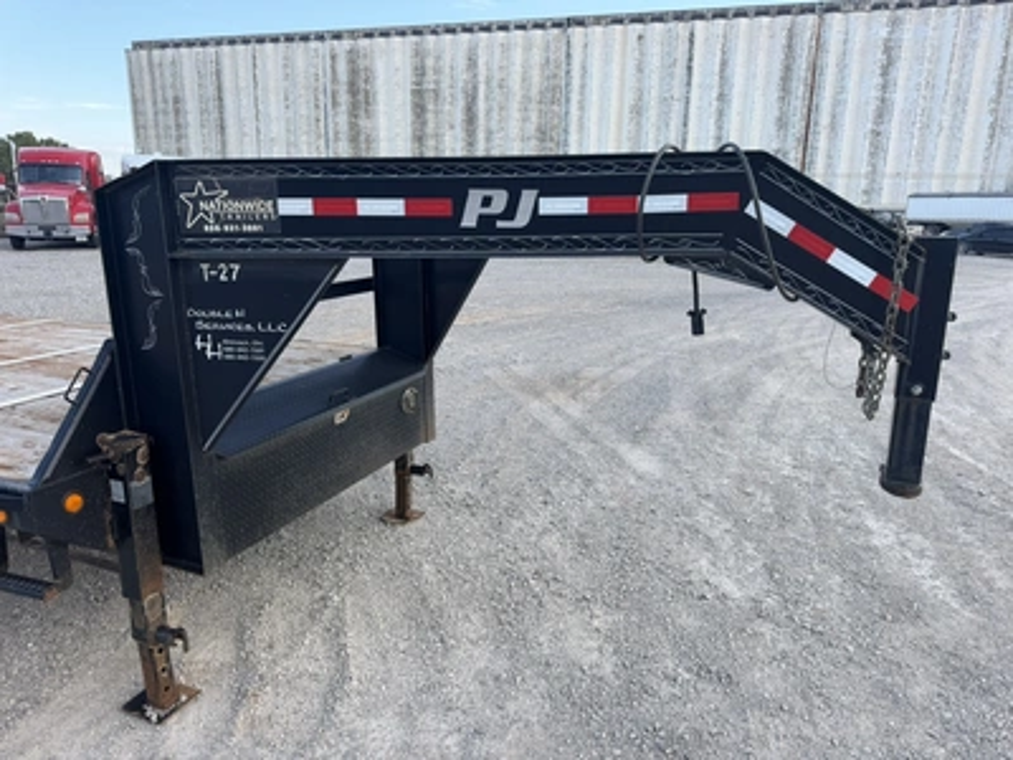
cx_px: 506
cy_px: 380
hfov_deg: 71.6
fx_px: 702
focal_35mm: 24
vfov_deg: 56.8
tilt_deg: -14.4
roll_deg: -1.7
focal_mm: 6.76
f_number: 1.78
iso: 80
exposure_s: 1/920
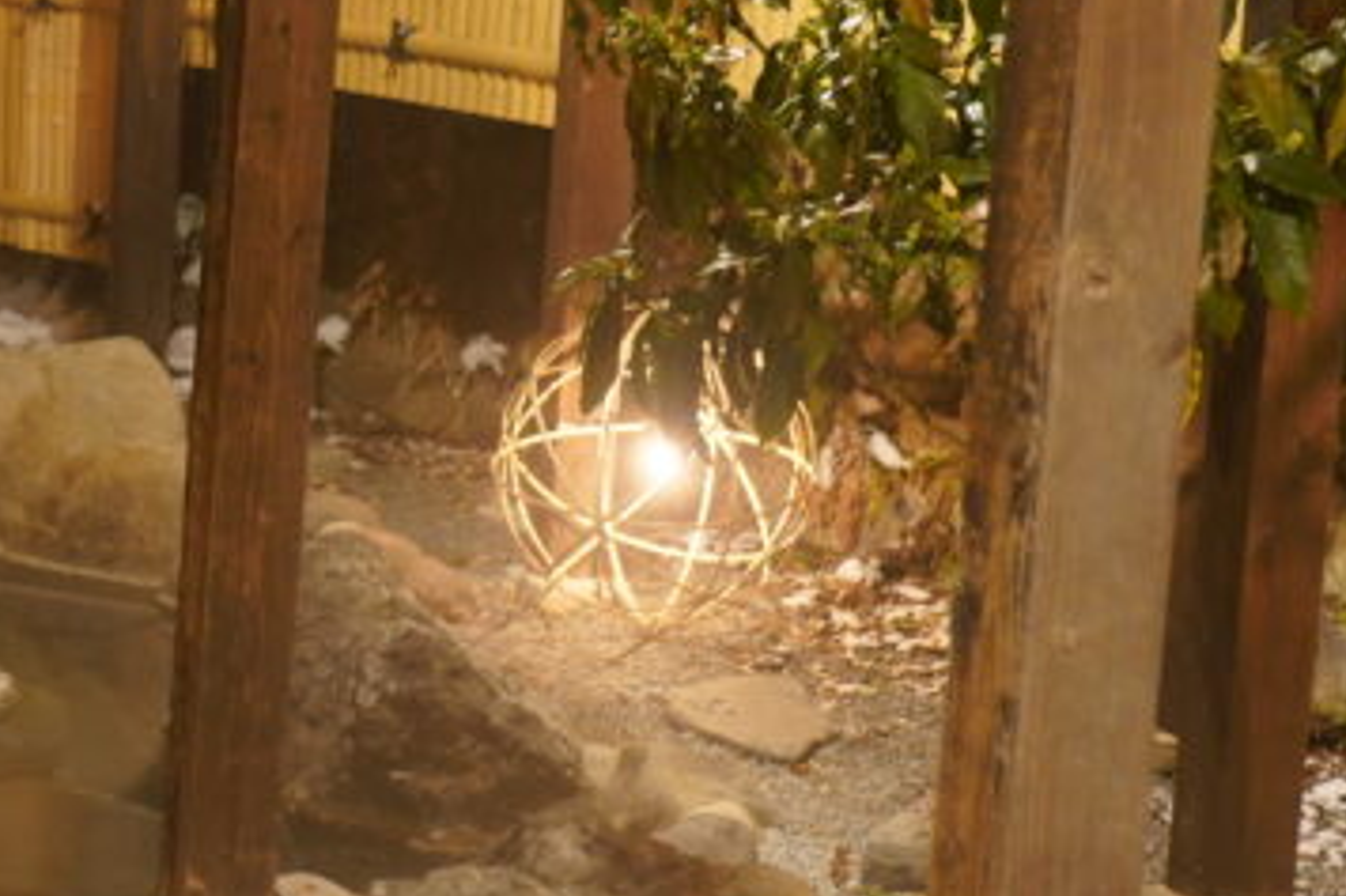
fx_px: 4036
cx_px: -129
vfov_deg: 12.6
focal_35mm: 108
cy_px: 280
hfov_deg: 18.2
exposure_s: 5
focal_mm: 32
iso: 1600
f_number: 4
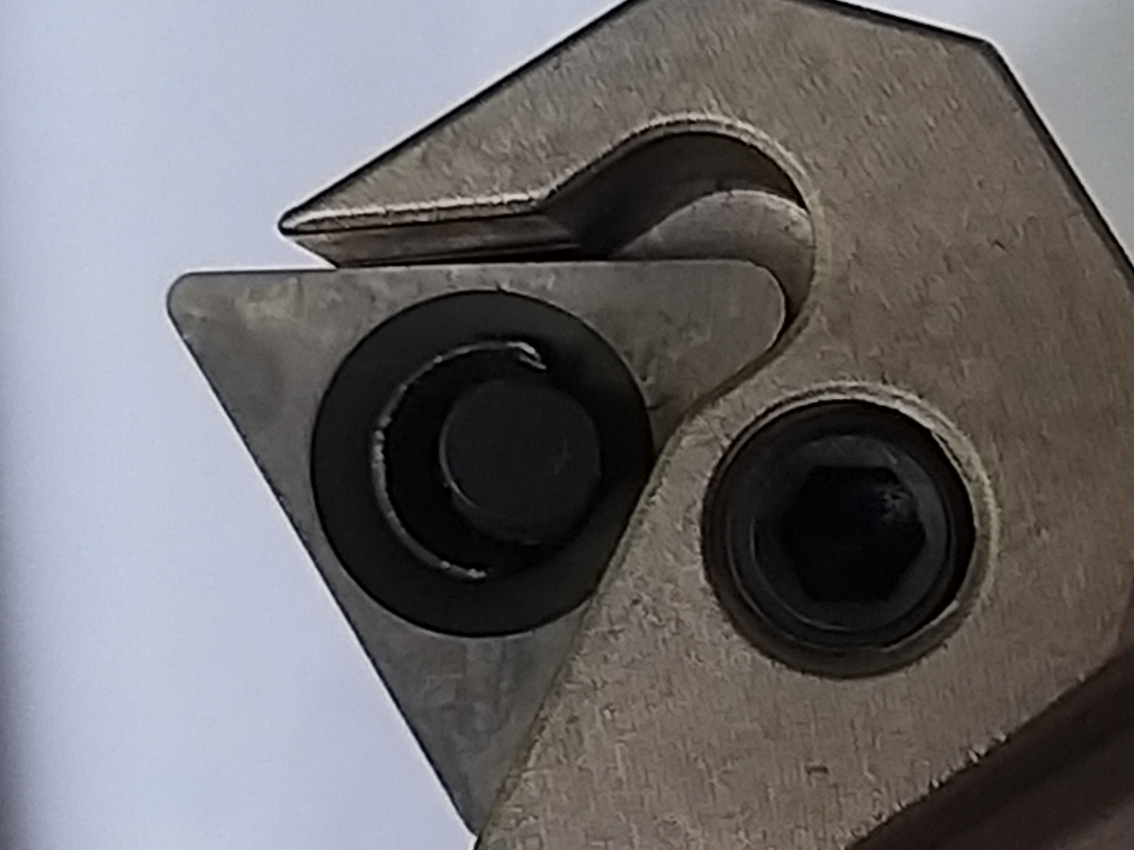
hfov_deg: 18.0
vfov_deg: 13.7
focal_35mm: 108
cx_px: 927
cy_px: 641
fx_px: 3538
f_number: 1.7
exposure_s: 1/50
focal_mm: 3.93
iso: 125
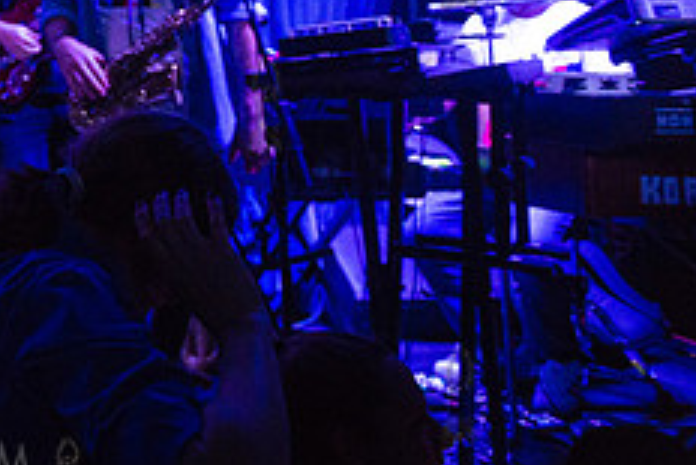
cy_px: -44
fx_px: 1161
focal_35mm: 60
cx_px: -123
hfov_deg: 29.2
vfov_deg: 21.5
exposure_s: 1/250
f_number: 2.8
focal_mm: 24
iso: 4000
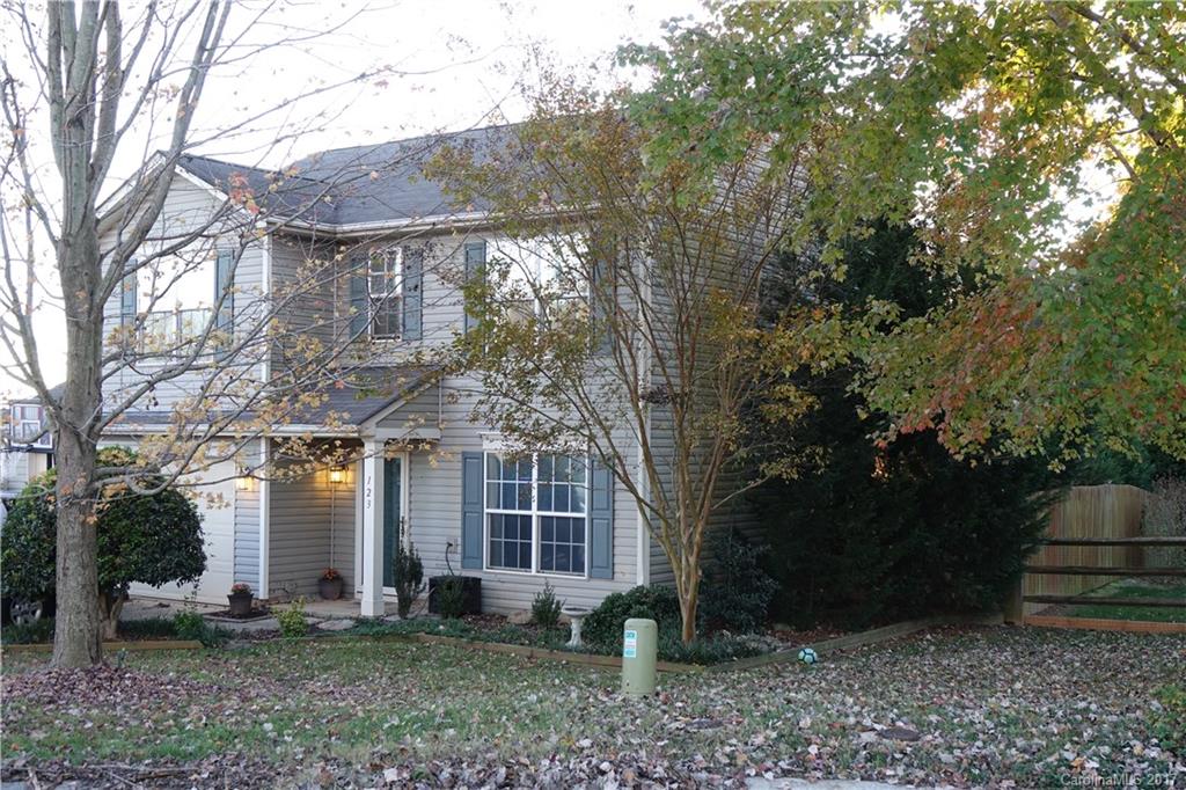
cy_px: 395
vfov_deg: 31.2
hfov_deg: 45.4
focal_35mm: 43
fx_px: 1416
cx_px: 593
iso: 125
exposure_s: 1/50
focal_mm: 15.73
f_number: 3.2
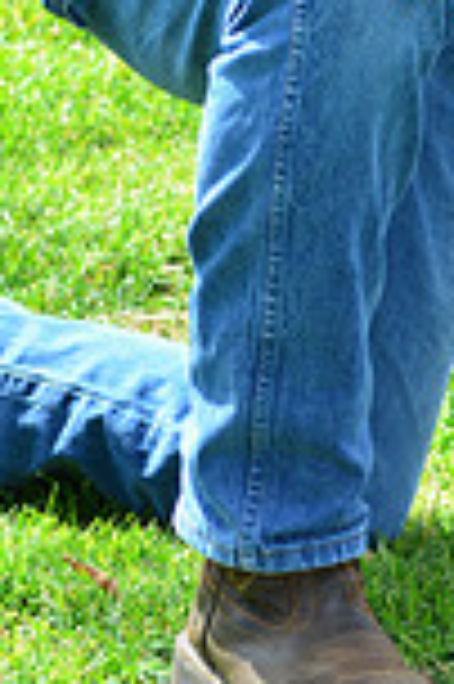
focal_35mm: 382
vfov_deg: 5.3
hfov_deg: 3.6
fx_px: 7242
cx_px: 533
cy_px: -400
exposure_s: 1/200
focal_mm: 100
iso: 200
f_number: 8
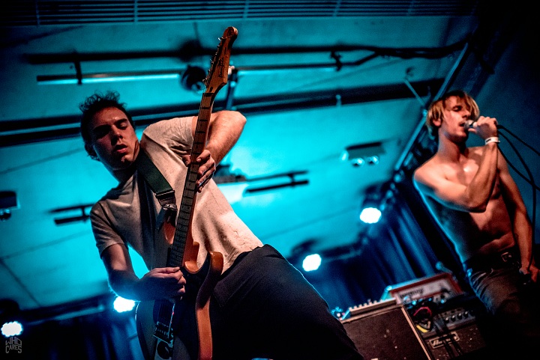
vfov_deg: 37.9
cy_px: 180
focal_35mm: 35
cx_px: 270
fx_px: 525
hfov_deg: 54.4
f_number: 1.4
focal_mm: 35
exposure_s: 1/100
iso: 3200
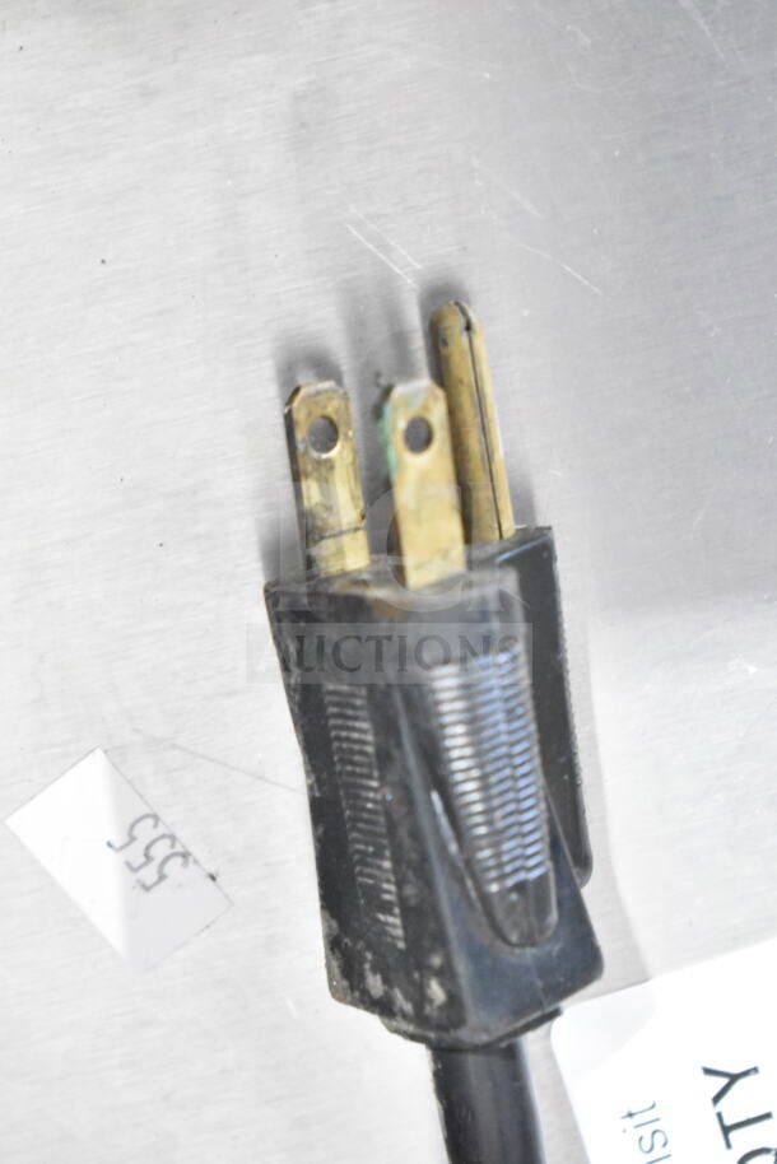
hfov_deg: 16.6
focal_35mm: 82
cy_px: 582
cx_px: 388
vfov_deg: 24.6
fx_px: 2669
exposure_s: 1/100
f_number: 5.6
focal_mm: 55
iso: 11400
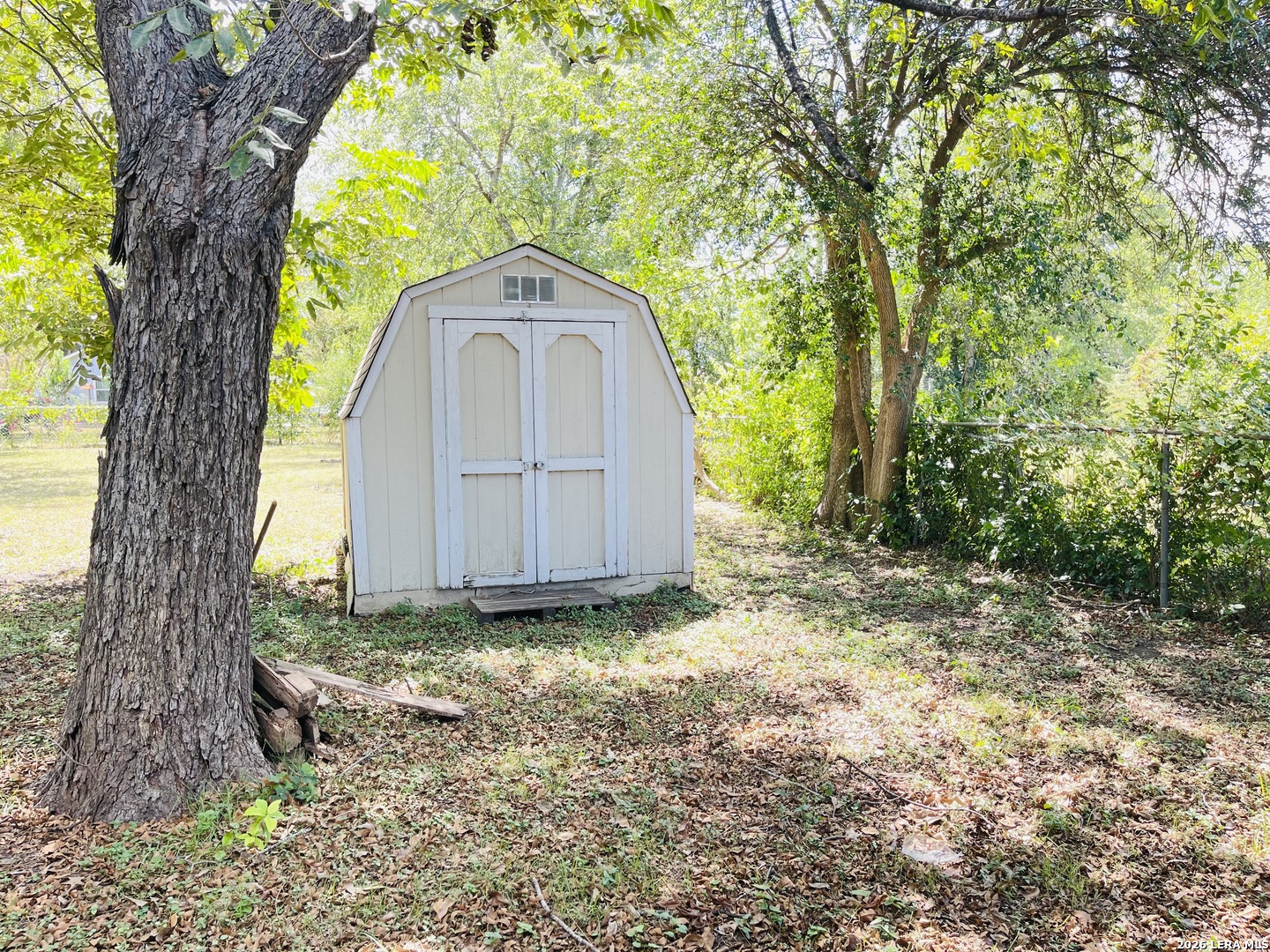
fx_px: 917
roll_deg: -0.1
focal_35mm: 25
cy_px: 476
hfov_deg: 69.4
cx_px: 635
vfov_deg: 54.9
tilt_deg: -5.6
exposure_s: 1/121
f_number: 1.6
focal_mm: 5.1
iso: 32
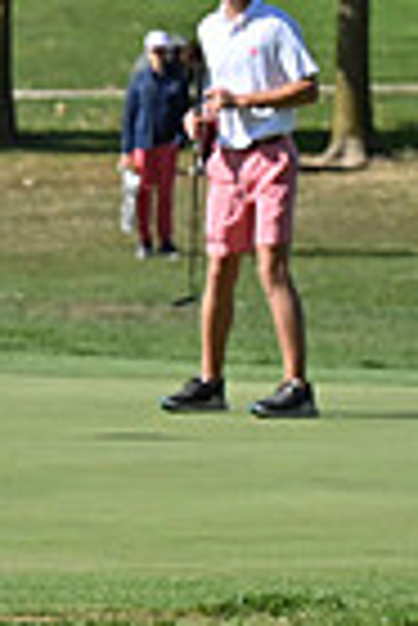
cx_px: -760
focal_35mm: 438
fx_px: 7609
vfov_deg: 4.7
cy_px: 403
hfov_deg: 3.1
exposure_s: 1/3200
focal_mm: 70
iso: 200
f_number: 4.5
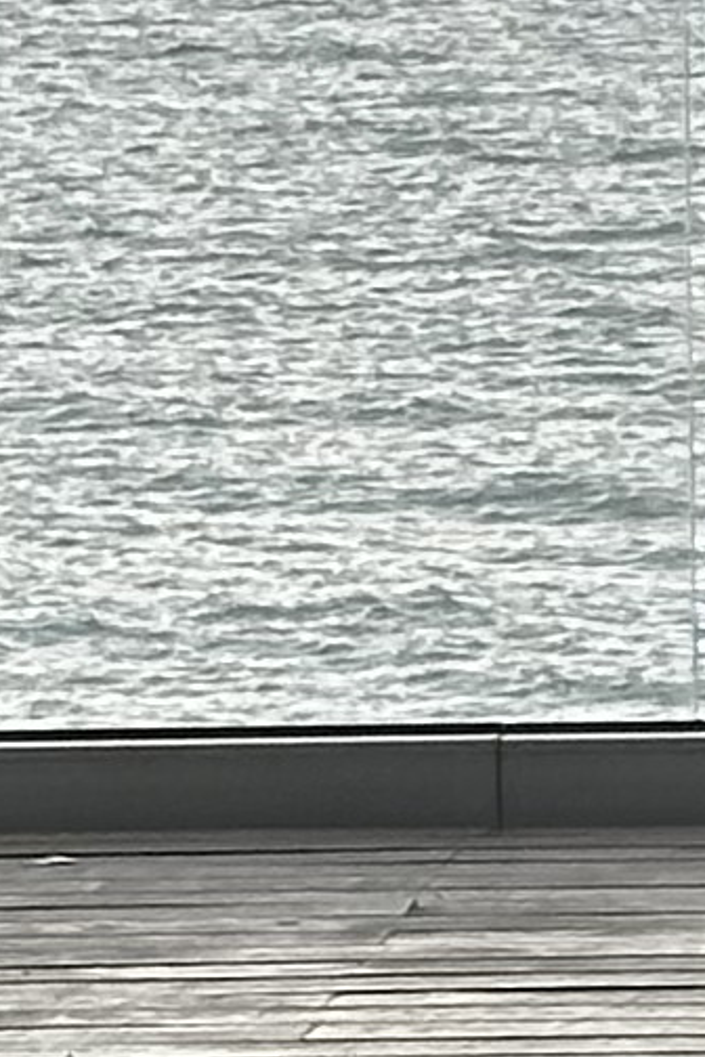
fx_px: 11720
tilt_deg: -1.5
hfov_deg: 3.4
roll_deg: -0.7
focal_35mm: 399
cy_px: -208
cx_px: 1616
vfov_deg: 5.1
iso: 64
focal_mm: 6.86
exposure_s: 1/393
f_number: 1.78
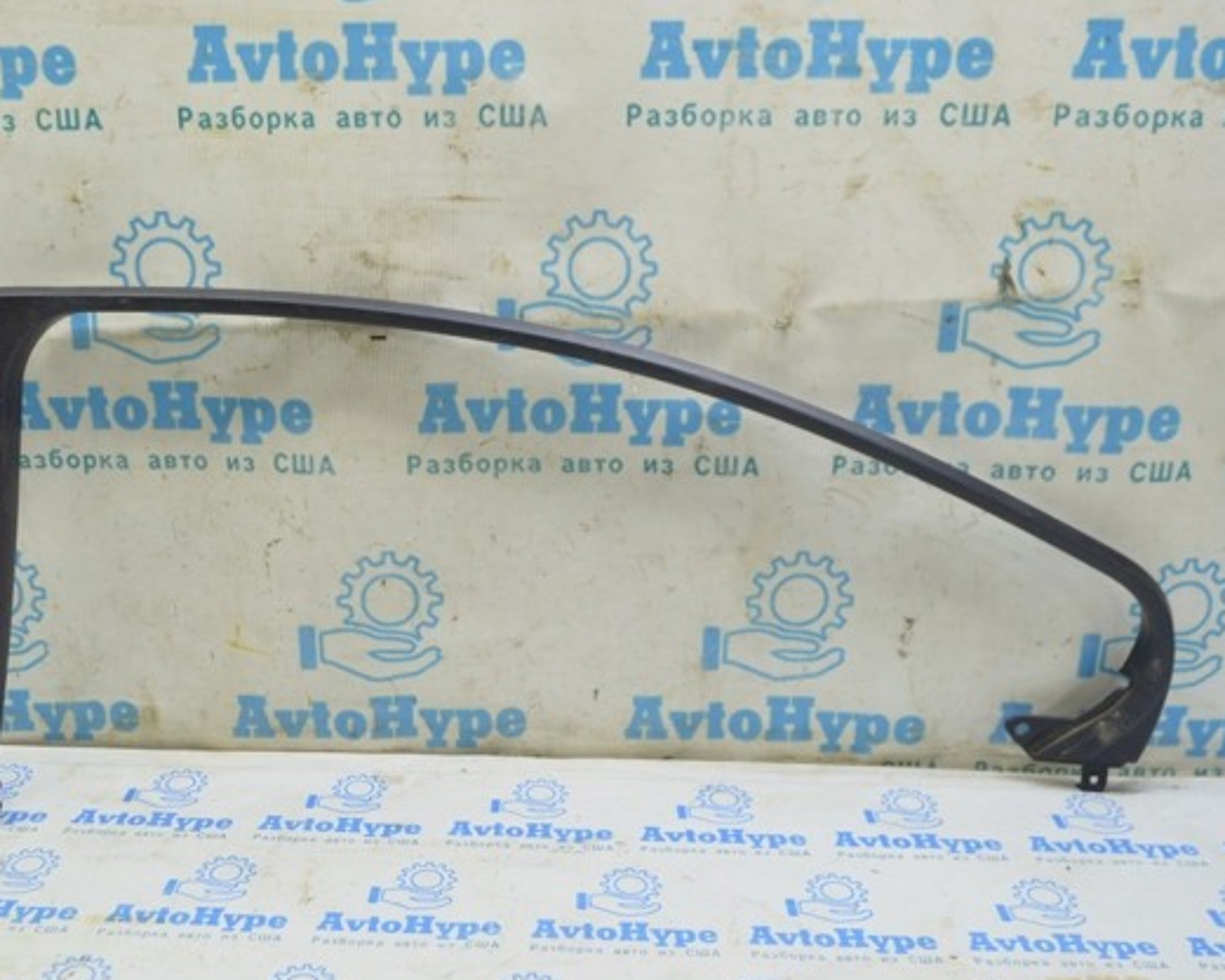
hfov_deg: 47.6
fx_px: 1378
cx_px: 480
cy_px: 495
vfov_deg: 39.2
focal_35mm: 38
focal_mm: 22
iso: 400
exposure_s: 1/20
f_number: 5.6
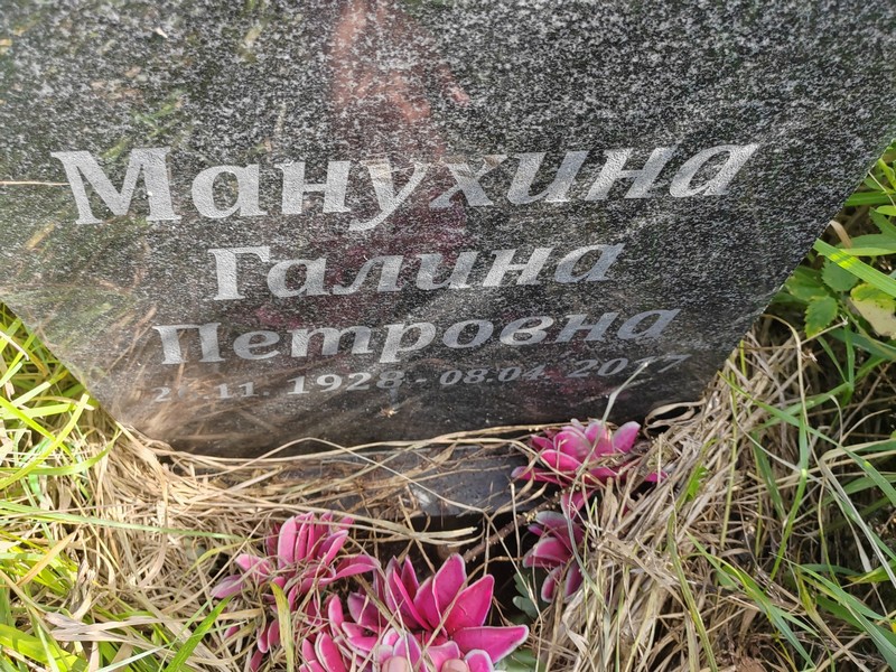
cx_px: 448
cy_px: 336
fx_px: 699
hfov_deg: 65.3
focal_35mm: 27
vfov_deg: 51.4
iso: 100
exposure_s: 1/190
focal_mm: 5.52
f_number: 1.9
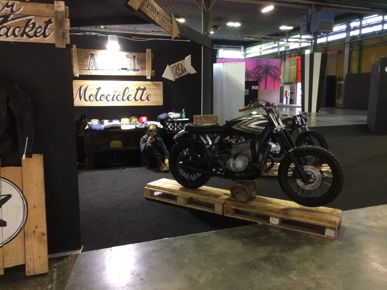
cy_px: 145
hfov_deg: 61.7
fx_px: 324
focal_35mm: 29
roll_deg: +0.7
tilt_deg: -9.6
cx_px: 194
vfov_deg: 48.2
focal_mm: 4.15
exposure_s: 1/20
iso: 250
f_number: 2.2
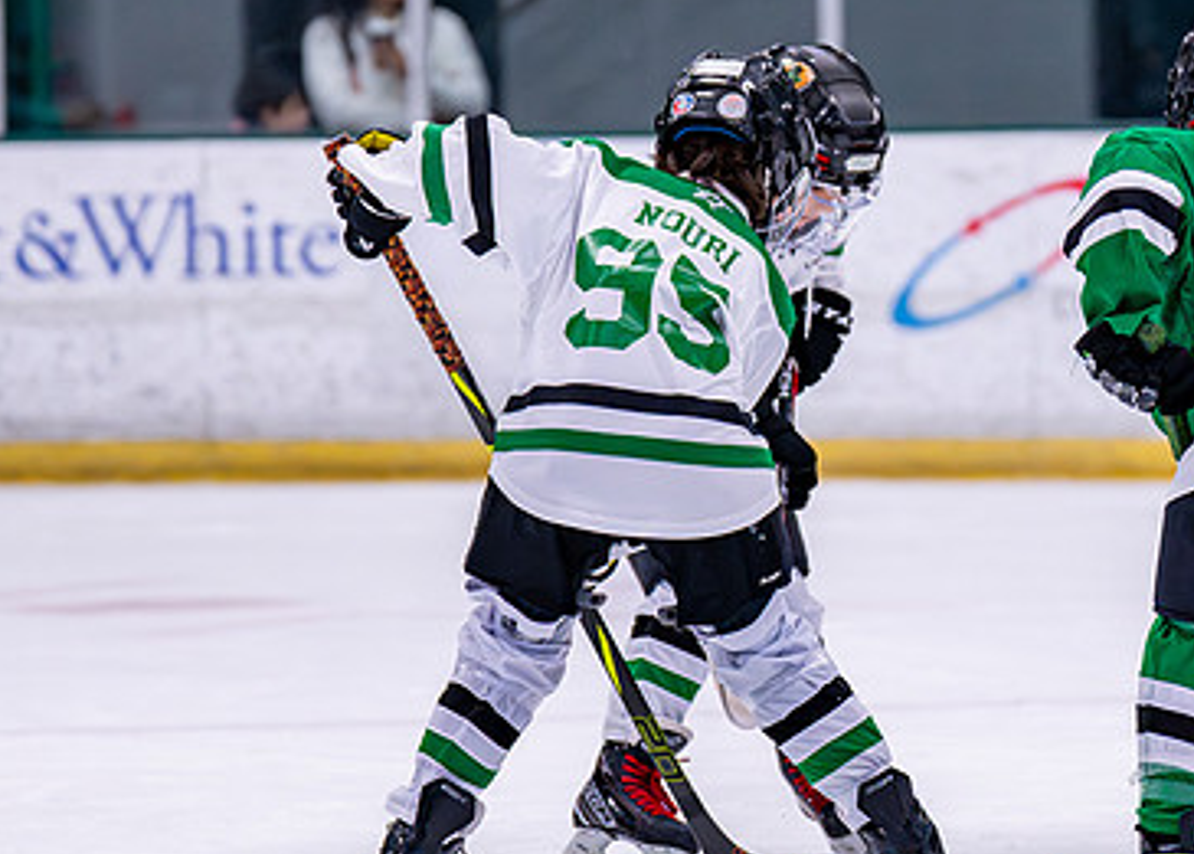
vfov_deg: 4.8
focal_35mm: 301
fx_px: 10211
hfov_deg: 6.7
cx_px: 938
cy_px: 393
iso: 2500
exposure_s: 1/1250
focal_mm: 109
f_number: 2.8
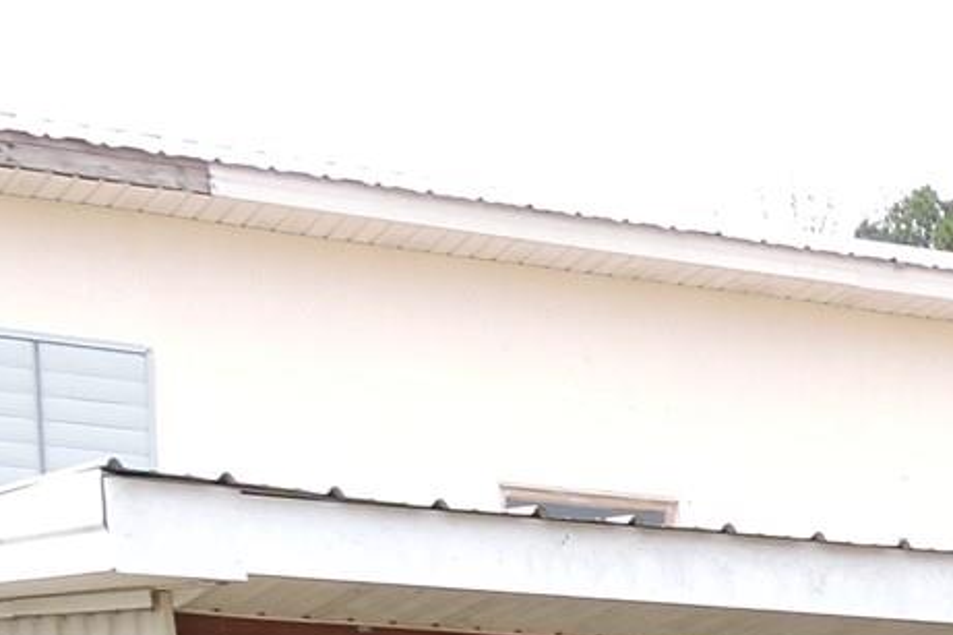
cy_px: 1427
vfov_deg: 10.8
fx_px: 2937
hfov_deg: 17.4
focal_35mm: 111
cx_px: 1207
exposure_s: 1/200
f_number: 3.3
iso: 100
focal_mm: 4.3
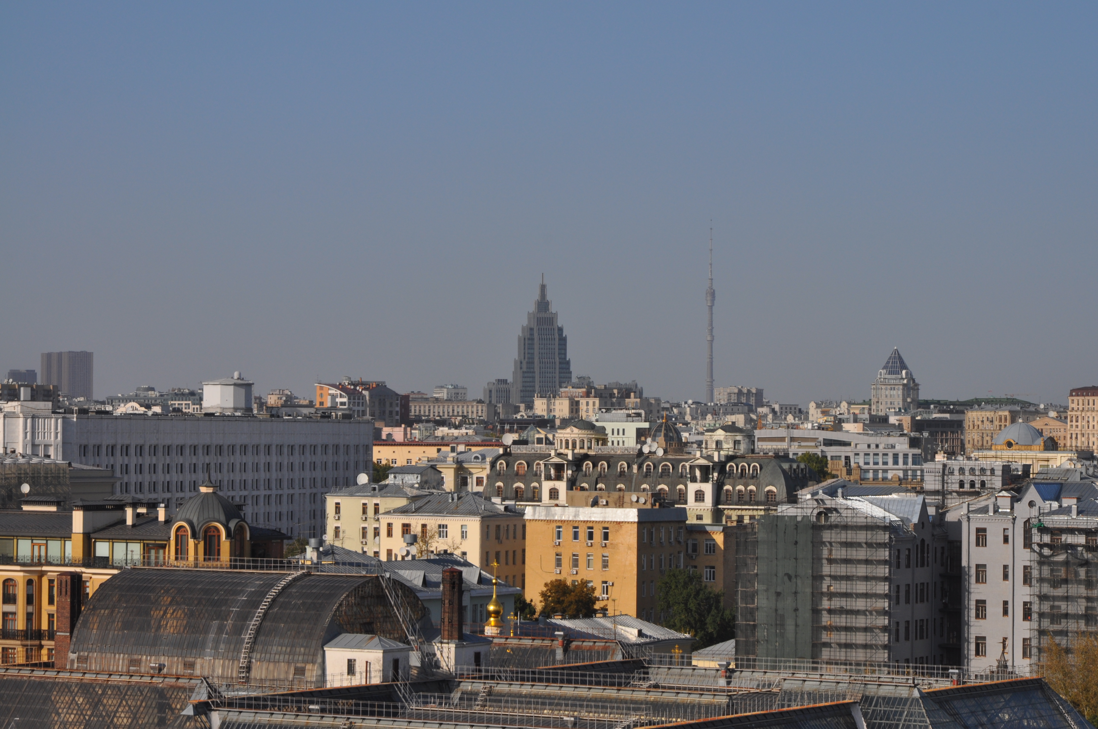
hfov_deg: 18.2
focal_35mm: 112
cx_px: 549
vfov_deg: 12.1
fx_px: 3427
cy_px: 364
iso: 200
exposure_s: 1/400
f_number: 10
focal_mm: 75
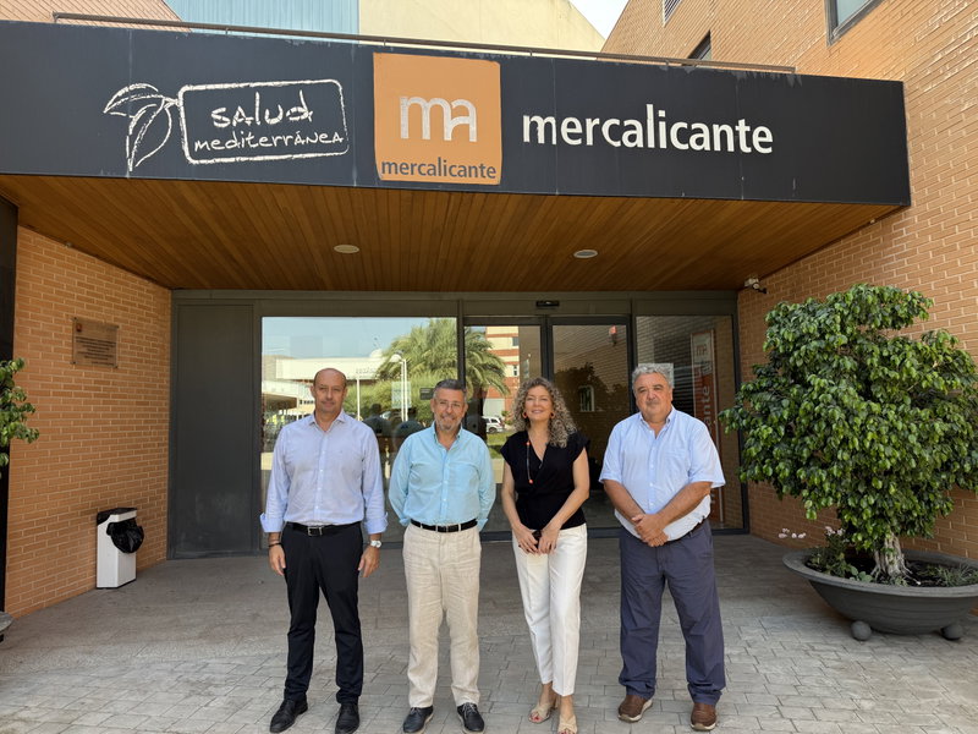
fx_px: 678
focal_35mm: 24
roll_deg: +1.5
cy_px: 367
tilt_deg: +5.4
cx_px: 489
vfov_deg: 56.8
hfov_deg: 71.6
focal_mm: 6.76
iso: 80
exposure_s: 1/497
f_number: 1.78
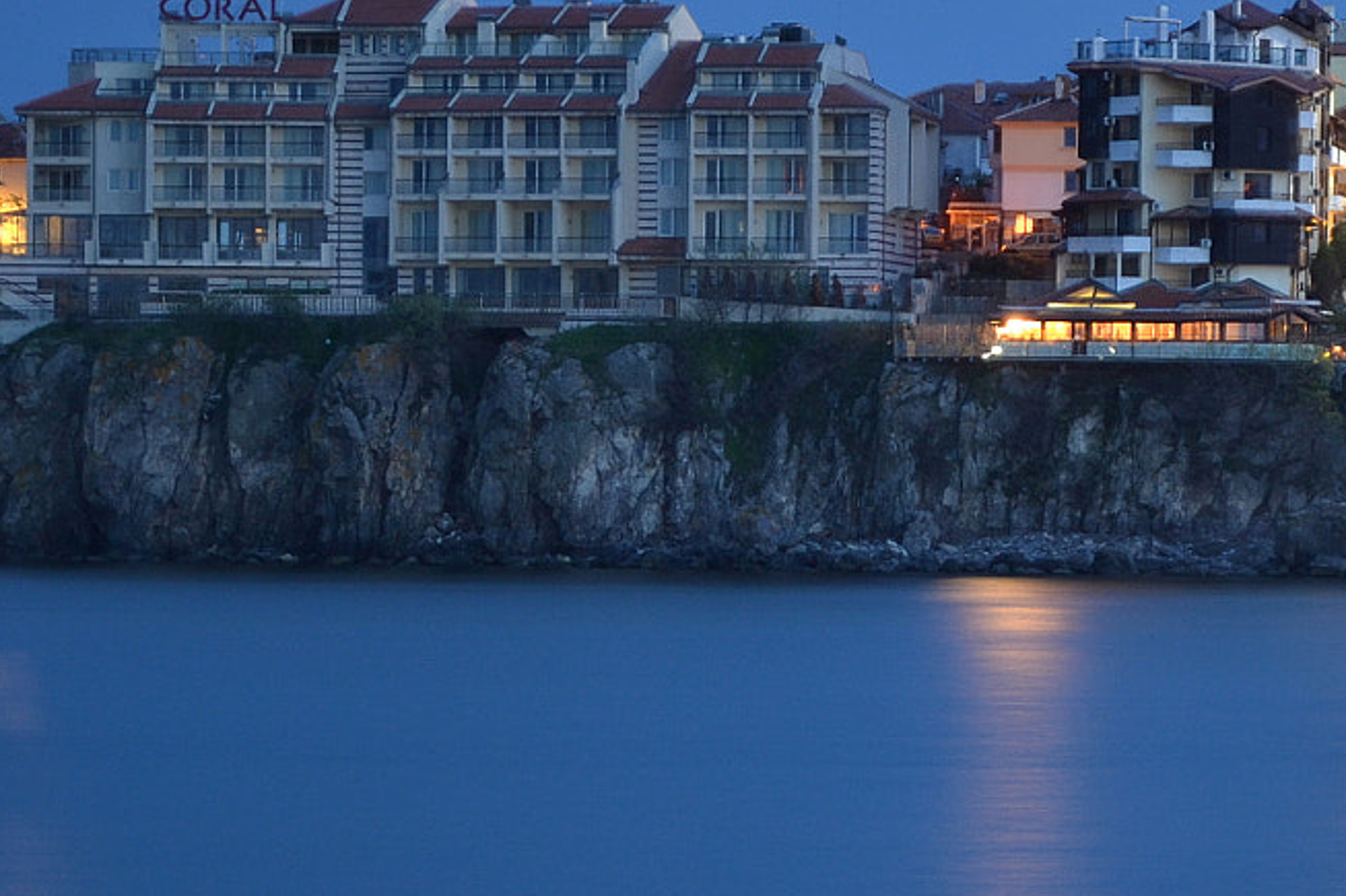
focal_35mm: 202
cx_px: 1064
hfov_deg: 10.1
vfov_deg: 6.8
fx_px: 7559
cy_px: 566
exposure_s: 8
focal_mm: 55
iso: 200
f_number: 5.6
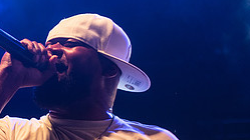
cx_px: 3
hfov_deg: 12.4
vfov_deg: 7.1
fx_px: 1133
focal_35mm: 171
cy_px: 125
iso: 1250
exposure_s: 1/160
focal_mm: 62
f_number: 3.5
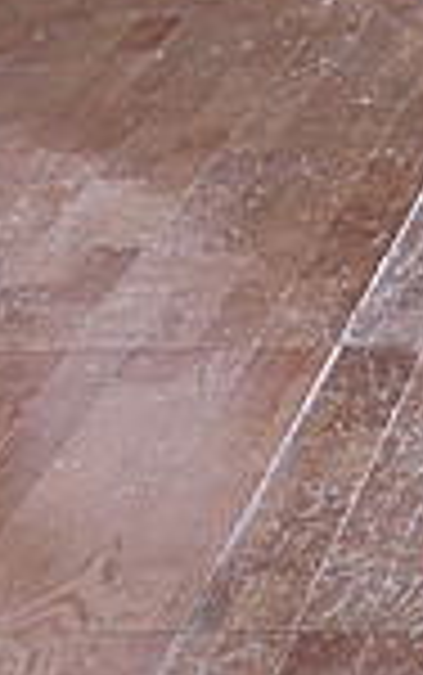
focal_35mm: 316
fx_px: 5817
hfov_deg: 4.1
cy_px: -454
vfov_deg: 6.5
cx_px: 848
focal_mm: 80
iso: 5000
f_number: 7.1
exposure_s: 1/320
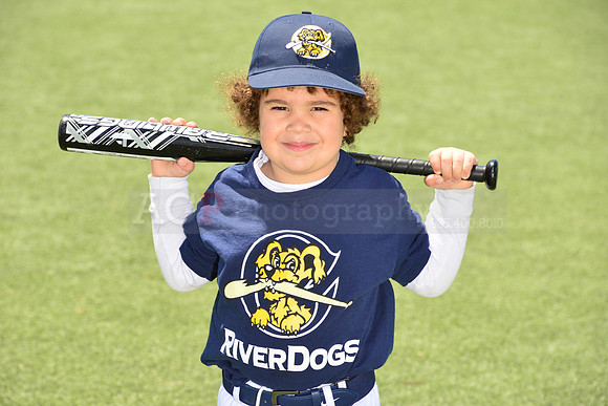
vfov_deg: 8.6
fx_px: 2703
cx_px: 304
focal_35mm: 160
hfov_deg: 12.8
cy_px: 203
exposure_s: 1/250
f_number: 11
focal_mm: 160
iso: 250
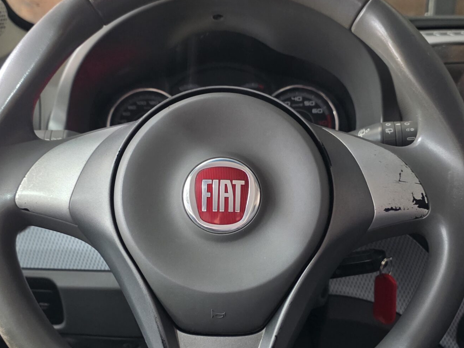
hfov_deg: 42.1
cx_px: 226
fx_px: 603
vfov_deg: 32.1
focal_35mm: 45
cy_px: 195
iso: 1600
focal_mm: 6.3
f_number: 1.7
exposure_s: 1/100
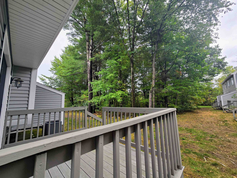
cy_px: 89
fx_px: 89
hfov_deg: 106.2
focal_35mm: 13
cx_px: 118
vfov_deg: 89.9
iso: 50
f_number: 2.2
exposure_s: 1/176
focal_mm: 2.2
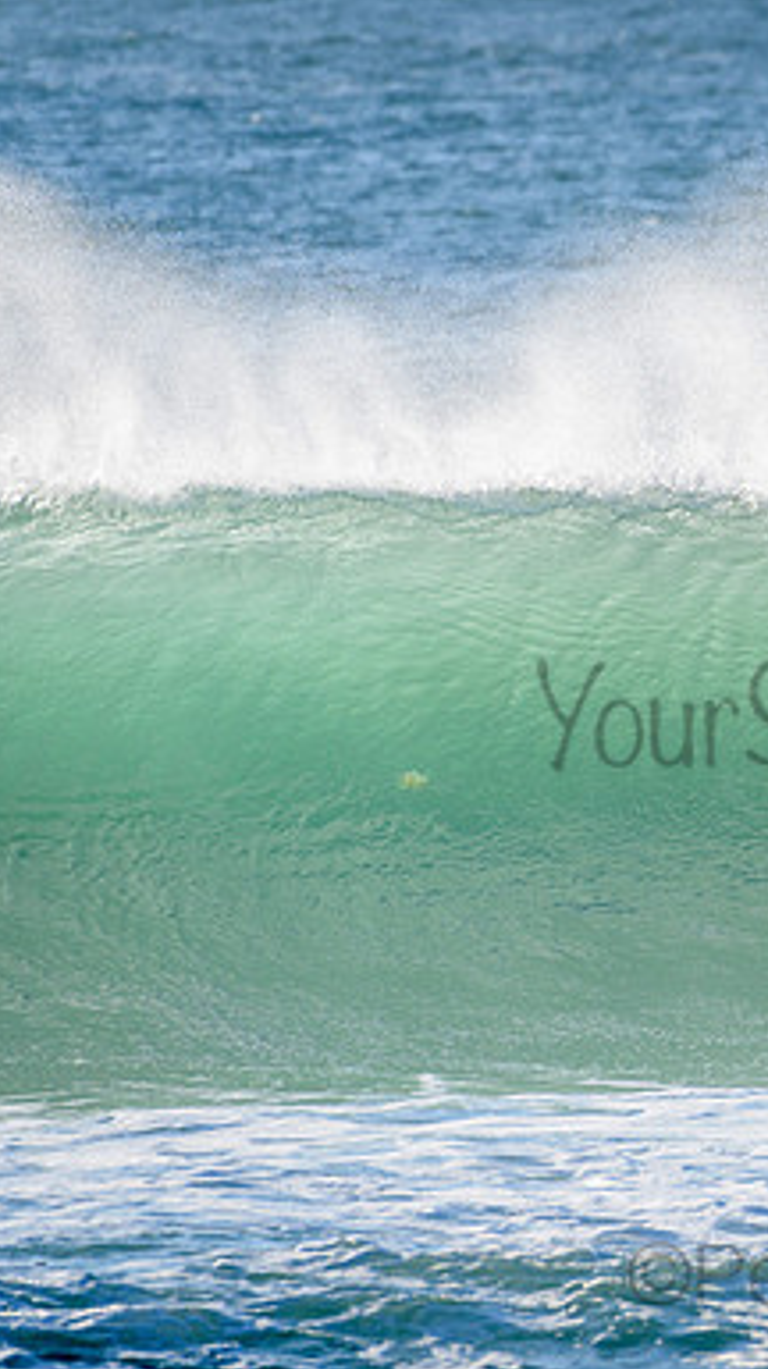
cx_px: 1122
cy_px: 539
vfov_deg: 2.2
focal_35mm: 962
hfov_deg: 1.3
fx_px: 34896
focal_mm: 500
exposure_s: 1/1250
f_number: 5.6
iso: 180
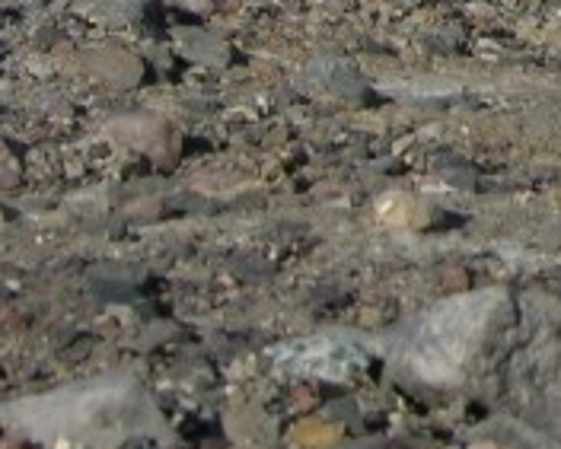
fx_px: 6994
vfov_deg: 3.6
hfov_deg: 4.5
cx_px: 1288
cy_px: -580
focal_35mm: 421
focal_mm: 18.8
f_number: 6.7
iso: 50
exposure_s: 1/310
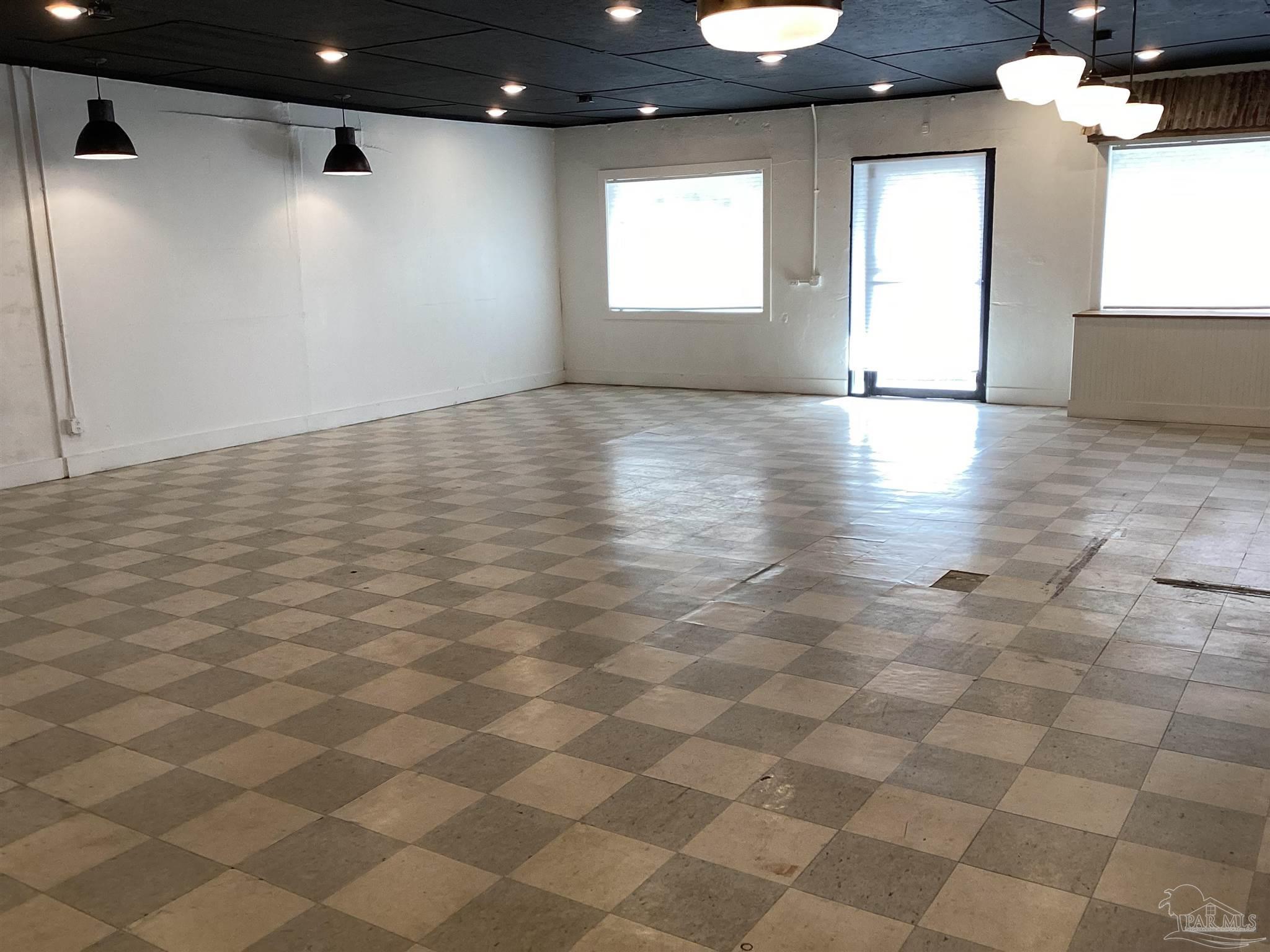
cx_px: 635
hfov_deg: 58.4
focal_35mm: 31
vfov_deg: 45.4
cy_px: 476
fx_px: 1137
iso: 100
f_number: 2.4
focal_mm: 3.3
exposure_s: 1/120
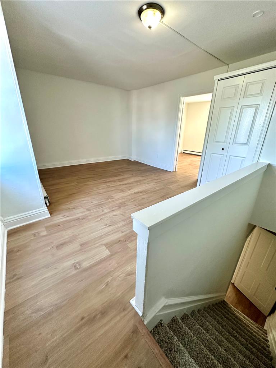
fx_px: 149
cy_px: 184
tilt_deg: -19.8
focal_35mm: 14
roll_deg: -2.6
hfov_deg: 85.7
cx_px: 138
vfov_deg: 102.1
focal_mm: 2.22
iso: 320
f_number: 2.2
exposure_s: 1/120
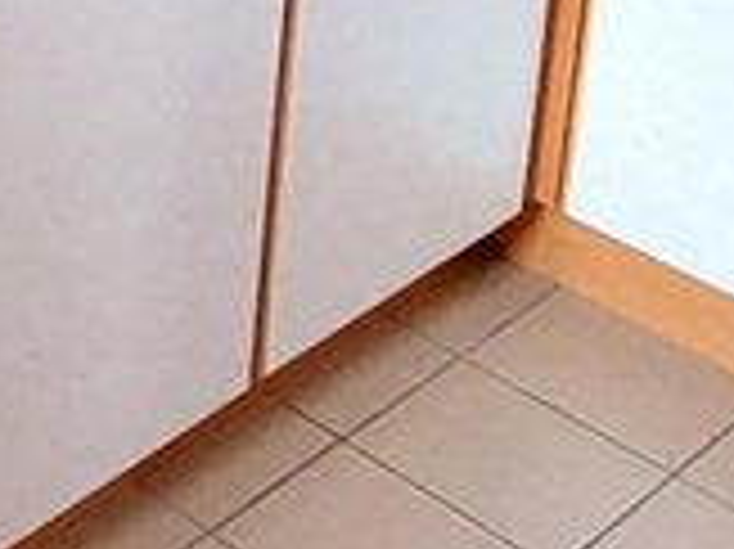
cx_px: -707
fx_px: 2034
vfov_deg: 13.2
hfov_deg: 16.1
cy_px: -554
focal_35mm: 96
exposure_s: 1/30
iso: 250
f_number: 2.2
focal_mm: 1.74
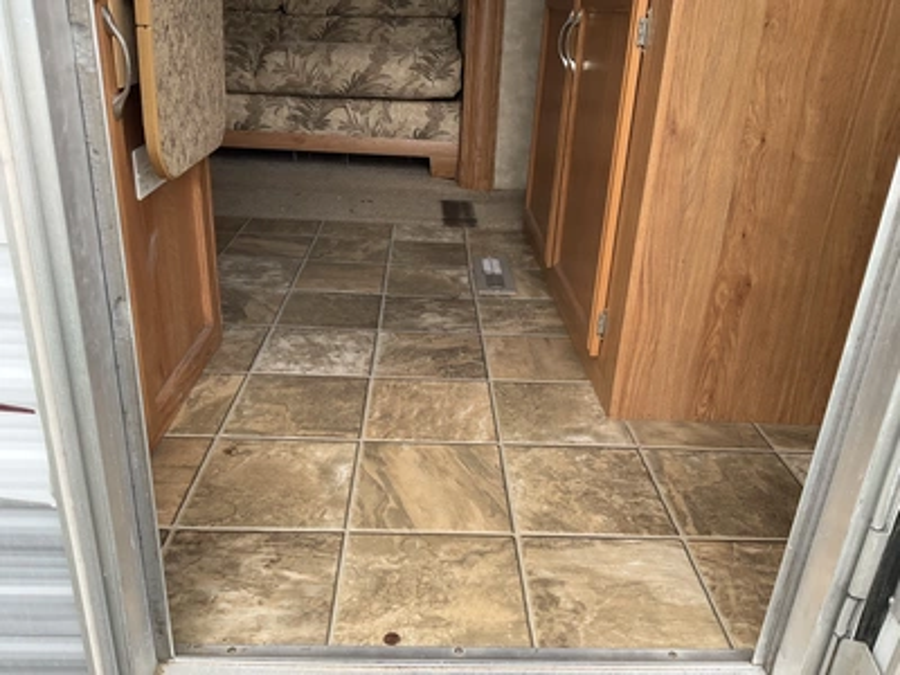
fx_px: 754
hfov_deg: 61.7
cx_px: 450
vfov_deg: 48.2
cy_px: 338
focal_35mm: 29
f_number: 1.8
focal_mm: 3
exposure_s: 1/346
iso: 25
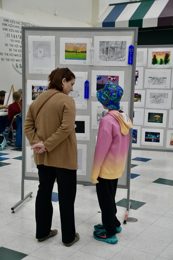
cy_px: 130
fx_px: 375
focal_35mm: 52
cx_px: 86
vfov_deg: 38.2
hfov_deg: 26.0
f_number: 4.5
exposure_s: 1/250
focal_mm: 35
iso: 1600
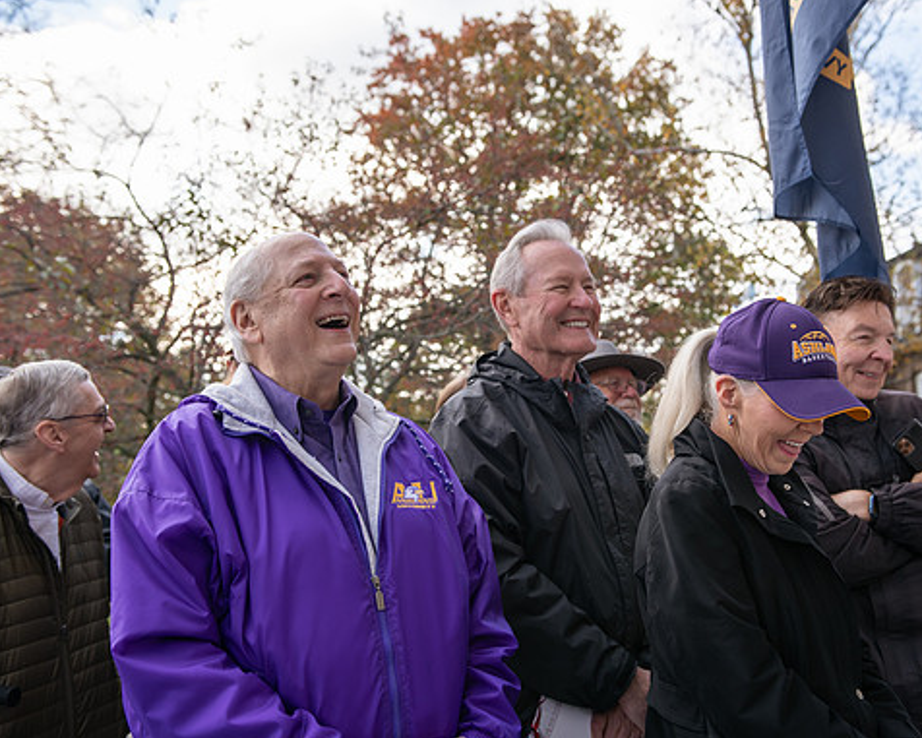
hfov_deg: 45.7
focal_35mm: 40
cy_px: 369
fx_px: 1092
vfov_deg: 37.3
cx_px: 509
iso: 125
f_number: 4
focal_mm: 35
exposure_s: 1/320
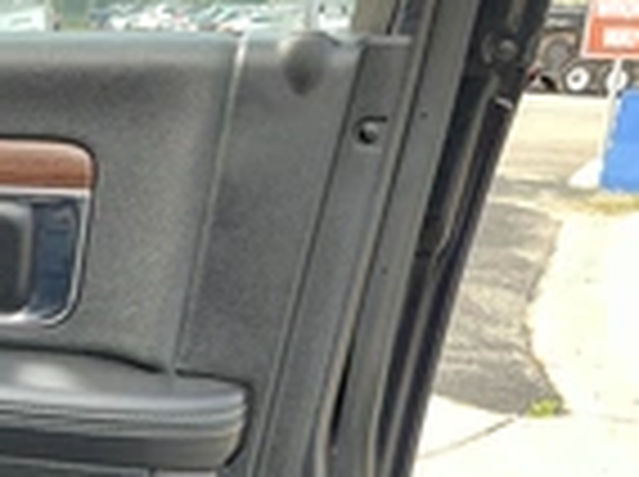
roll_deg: -0.4
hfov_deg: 22.1
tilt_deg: -16.7
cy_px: 526
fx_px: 1456
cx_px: -202
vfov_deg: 17.9
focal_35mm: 79
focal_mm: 3
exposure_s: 1/122
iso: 32
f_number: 1.8
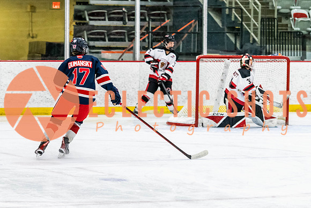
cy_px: 104
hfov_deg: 10.9
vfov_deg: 7.3
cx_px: 89
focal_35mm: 189
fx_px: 1630
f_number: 2.8
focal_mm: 110
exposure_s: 1/640
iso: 3200
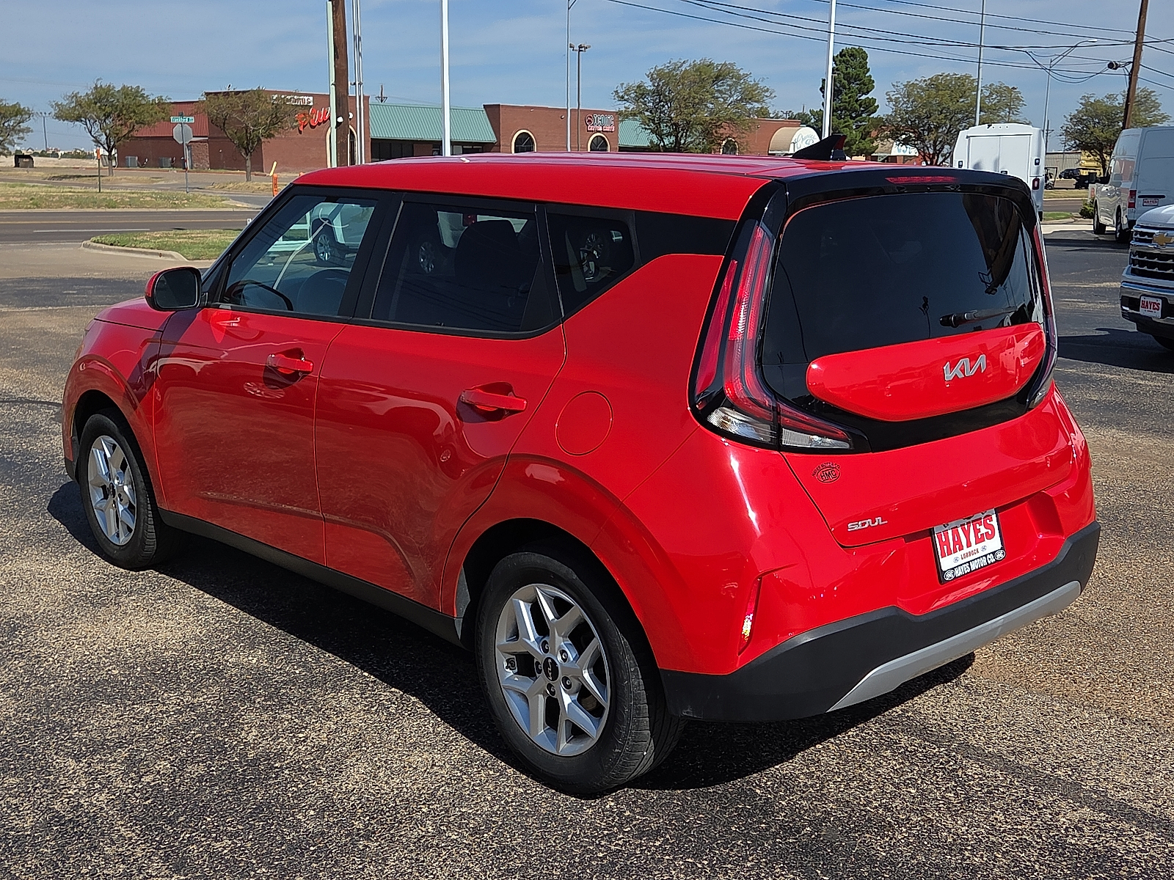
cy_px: 440
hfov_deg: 50.1
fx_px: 1255
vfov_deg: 38.7
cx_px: 587
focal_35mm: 37
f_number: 1.8
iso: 77
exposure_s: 1/10000
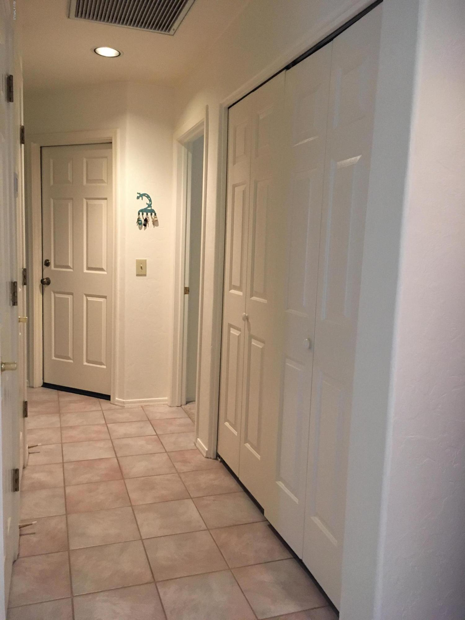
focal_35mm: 29
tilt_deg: -11.2
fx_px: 519
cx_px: 232
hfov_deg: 48.2
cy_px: 310
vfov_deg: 61.7
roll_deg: -2.7
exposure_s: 1/30
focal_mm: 4.15
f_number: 2.2
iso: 160
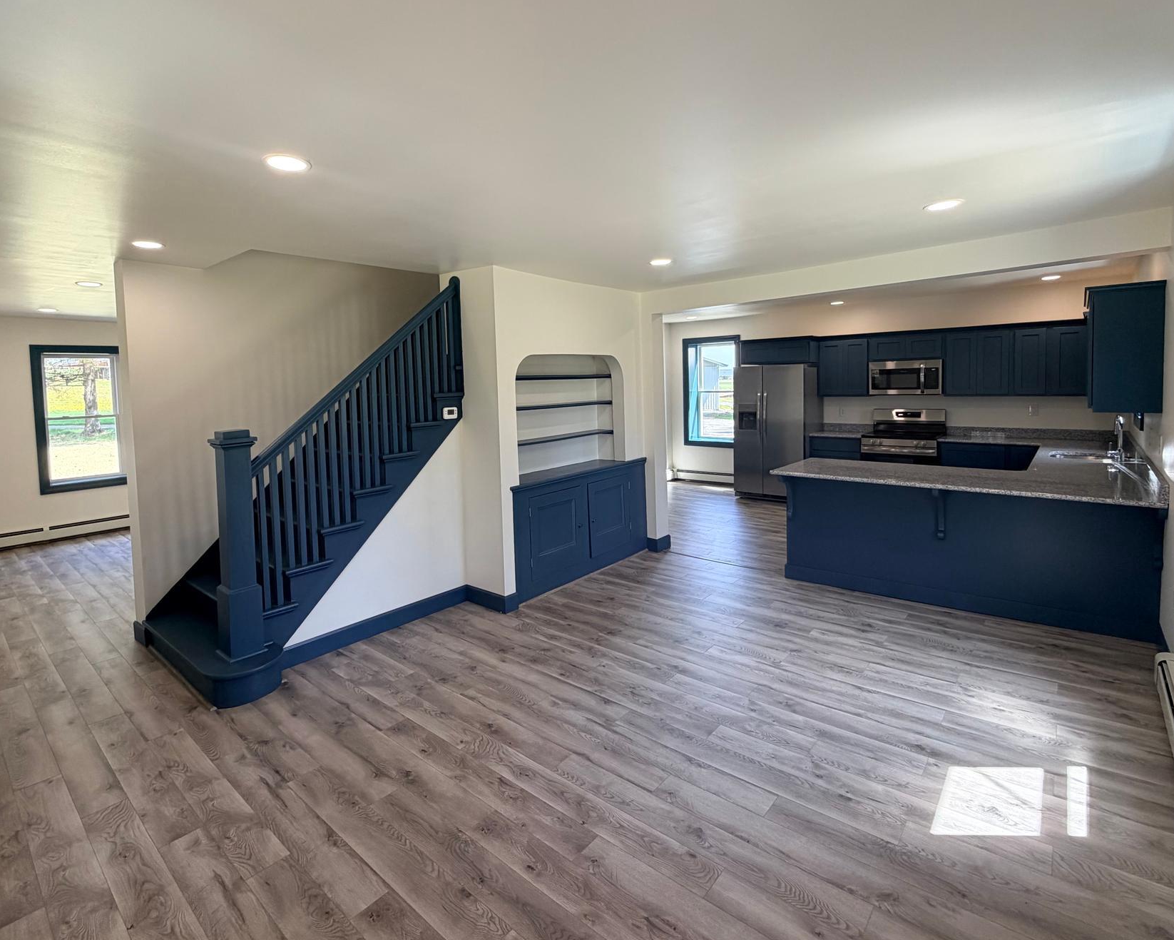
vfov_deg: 76.6
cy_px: 409
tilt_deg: -3.0
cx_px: 546
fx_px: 591
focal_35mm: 17
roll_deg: +1.3
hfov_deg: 89.5
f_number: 2.2
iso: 100
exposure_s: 1/121
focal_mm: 2.22
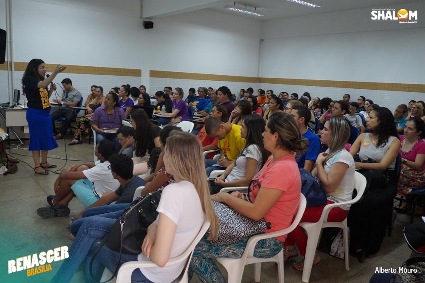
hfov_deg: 67.4
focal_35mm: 27
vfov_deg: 47.9
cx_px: 212
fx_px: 319
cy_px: 142
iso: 1600
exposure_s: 1/160
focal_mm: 18
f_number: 4
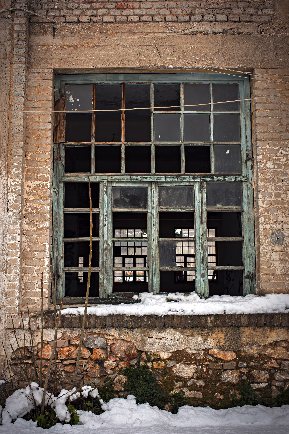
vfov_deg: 54.5
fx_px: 422
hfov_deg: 37.8
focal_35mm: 35
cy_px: 217
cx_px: 144
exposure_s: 1/800
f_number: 8
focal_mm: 35
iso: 250
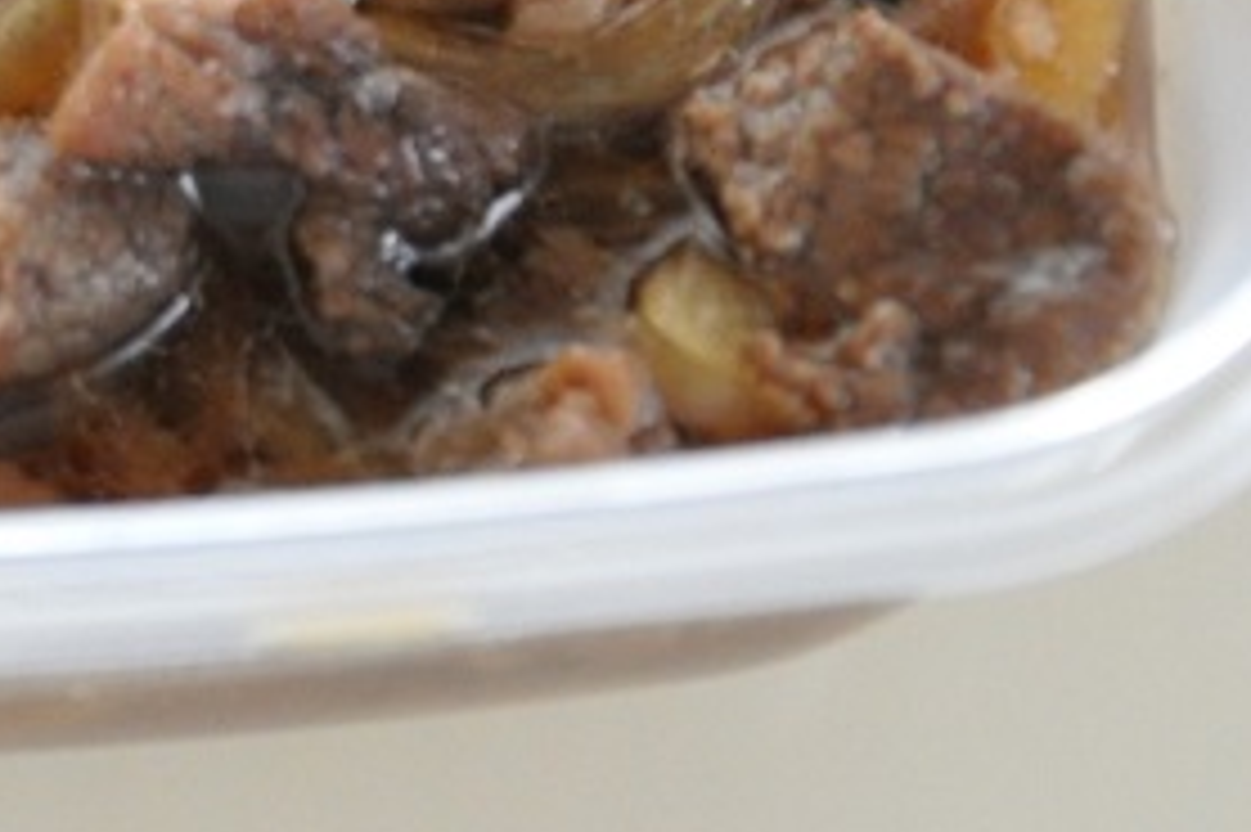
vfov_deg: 7.0
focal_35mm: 194
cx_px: -702
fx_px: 6737
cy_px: -434
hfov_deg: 10.2
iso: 1600
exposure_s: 1/40
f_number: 4.2
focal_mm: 30
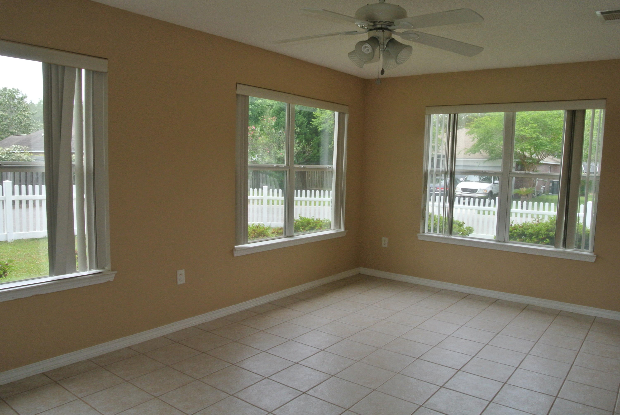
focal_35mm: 27
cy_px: 208
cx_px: 310
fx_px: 466
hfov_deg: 67.3
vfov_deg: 48.0
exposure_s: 1/60
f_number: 16
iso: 400
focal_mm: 10
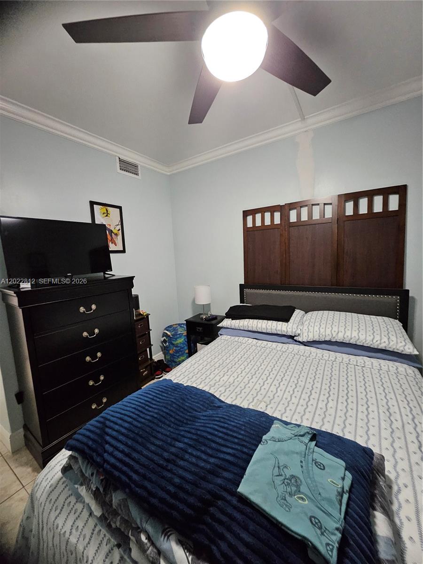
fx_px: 212
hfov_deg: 89.9
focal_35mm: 13
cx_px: 212
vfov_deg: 106.2
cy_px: 282
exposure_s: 1/30
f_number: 2.2
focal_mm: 1.74
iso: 500
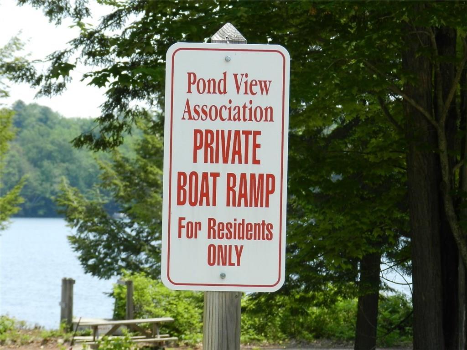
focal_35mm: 215
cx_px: 234
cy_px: 175
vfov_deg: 6.9
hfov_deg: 9.2
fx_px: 2901
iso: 160
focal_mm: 38.2
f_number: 5.6
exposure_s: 1/250
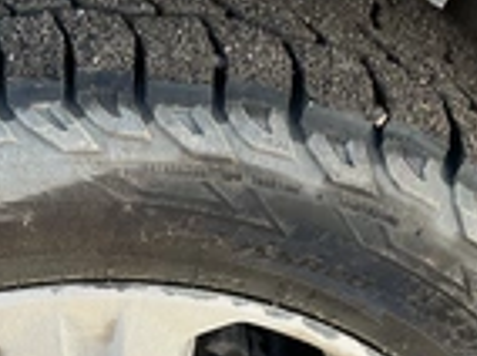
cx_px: 151
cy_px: 427
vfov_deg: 17.7
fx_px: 1087
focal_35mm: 79
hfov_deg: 24.6
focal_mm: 3
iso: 20
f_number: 1.8
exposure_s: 1/170
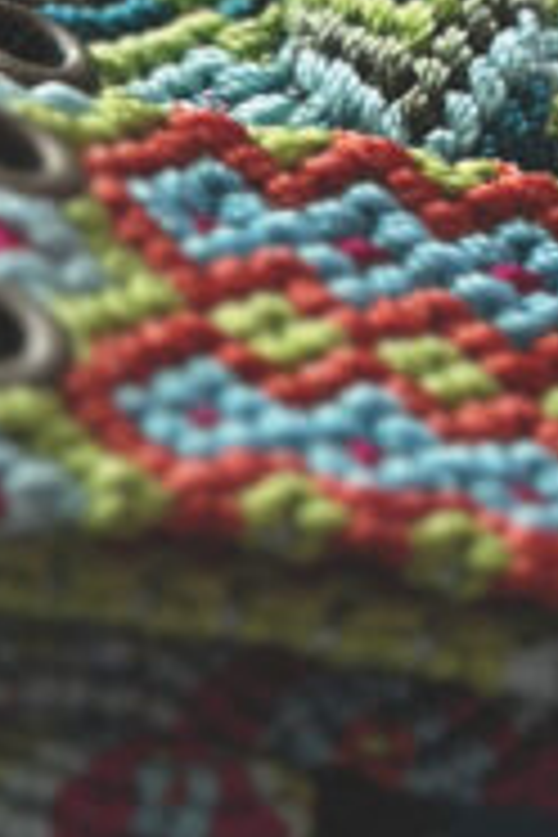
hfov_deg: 4.8
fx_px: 6393
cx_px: 1638
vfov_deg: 7.3
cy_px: -634
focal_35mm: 275
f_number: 1.78
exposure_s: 1/185
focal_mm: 6.86
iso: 80
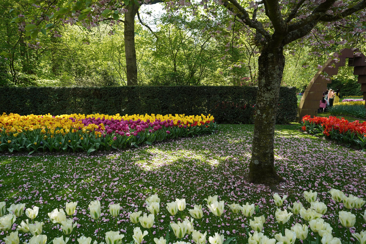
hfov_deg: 73.7
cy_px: 122
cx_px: 183
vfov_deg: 53.1
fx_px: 244
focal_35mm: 24
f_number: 5.6
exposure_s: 1/100
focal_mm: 24
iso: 100
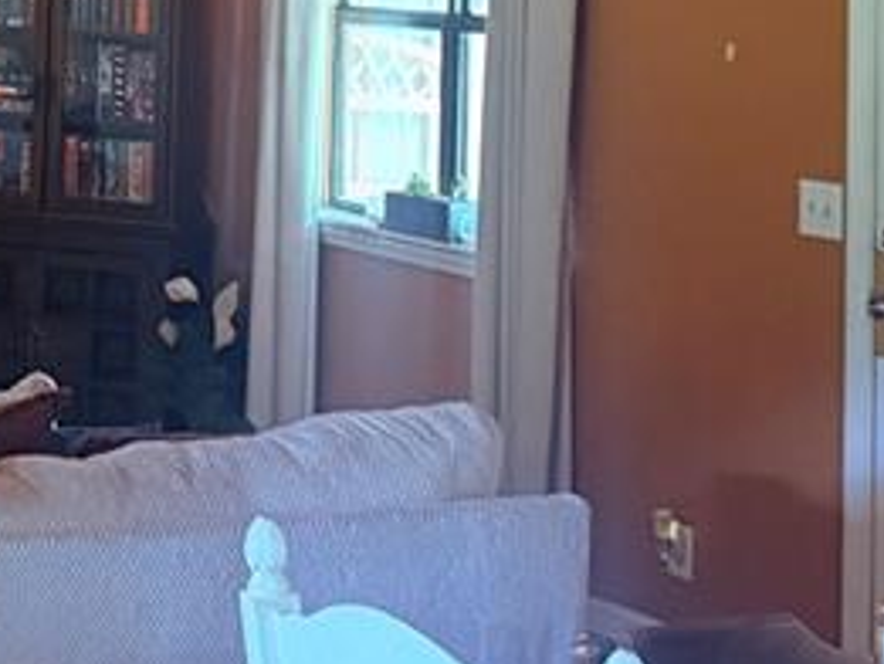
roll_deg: -1.6
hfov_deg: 20.4
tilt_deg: +5.6
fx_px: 2402
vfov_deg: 14.8
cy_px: -291
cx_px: 61
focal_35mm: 94
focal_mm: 6.76
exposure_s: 1/40
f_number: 1.78
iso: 640
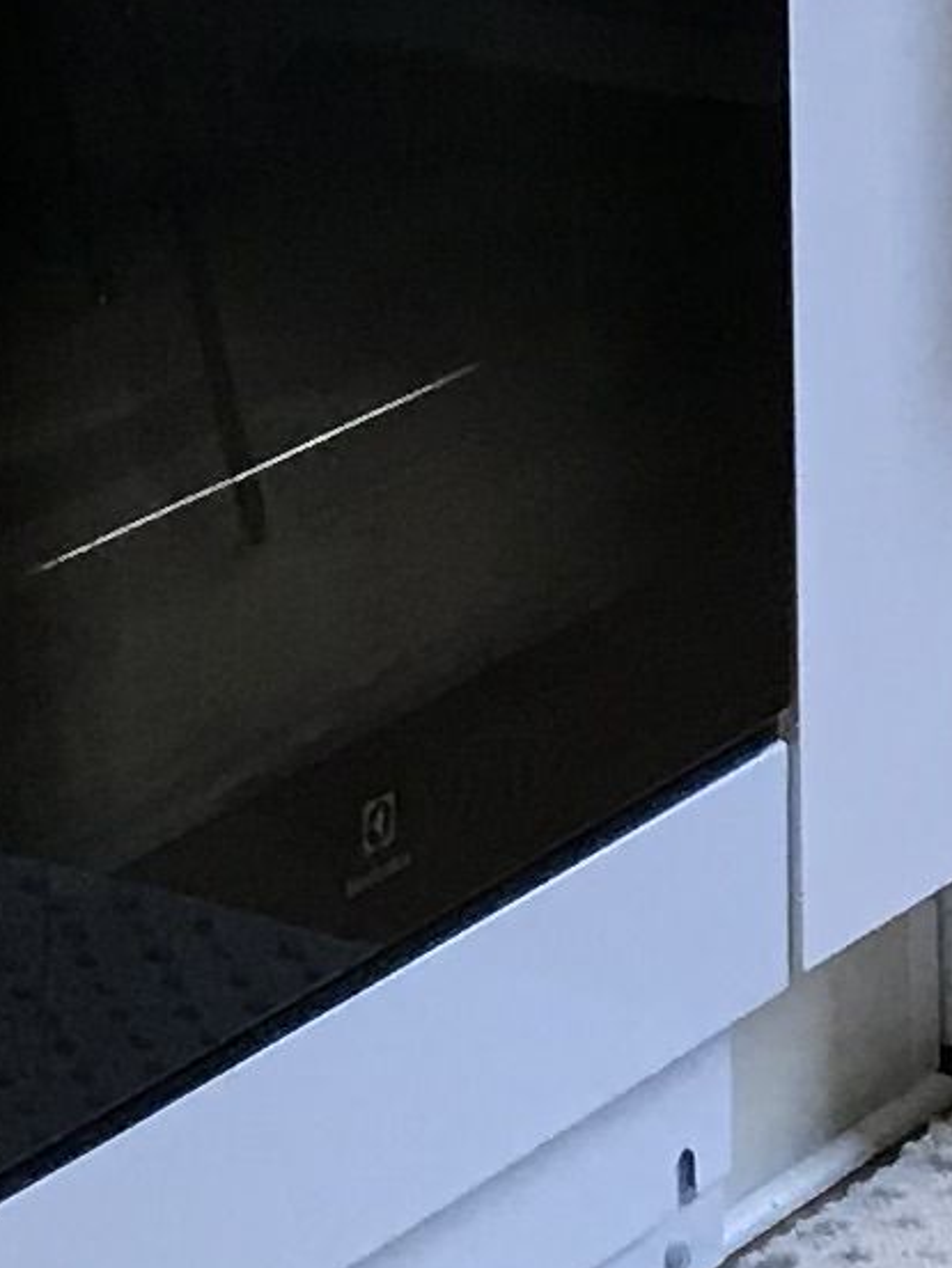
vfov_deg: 9.4
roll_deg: +1.1
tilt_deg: -9.7
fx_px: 7478
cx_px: 846
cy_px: -796
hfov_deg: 7.3
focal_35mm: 204
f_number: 1.8
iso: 32
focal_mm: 3.99
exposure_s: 1/25
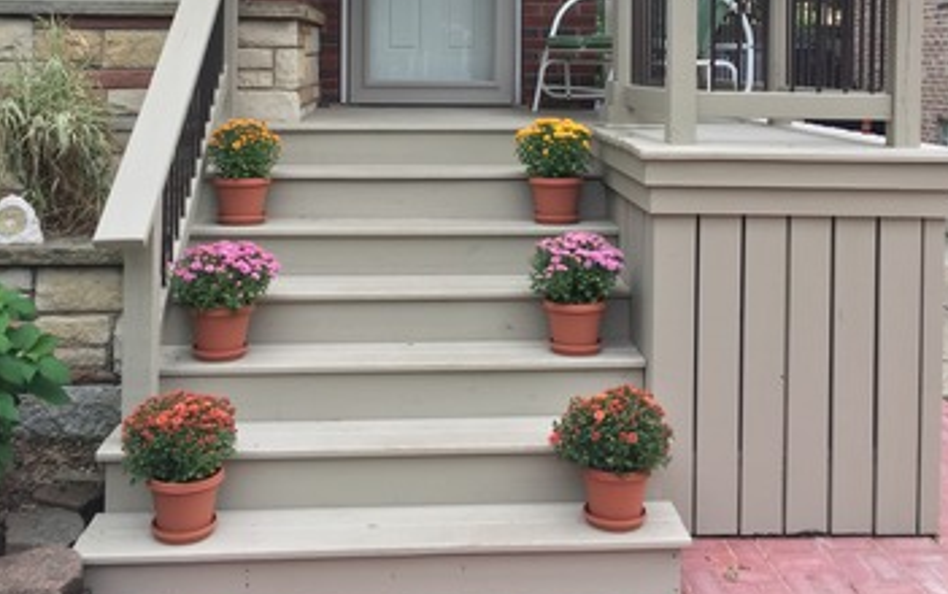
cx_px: 478
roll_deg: -0.3
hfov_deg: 47.2
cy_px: 70
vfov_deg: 29.5
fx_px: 1086
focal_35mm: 42
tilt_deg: +0.1
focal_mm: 4.15
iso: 32
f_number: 2.2
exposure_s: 1/286
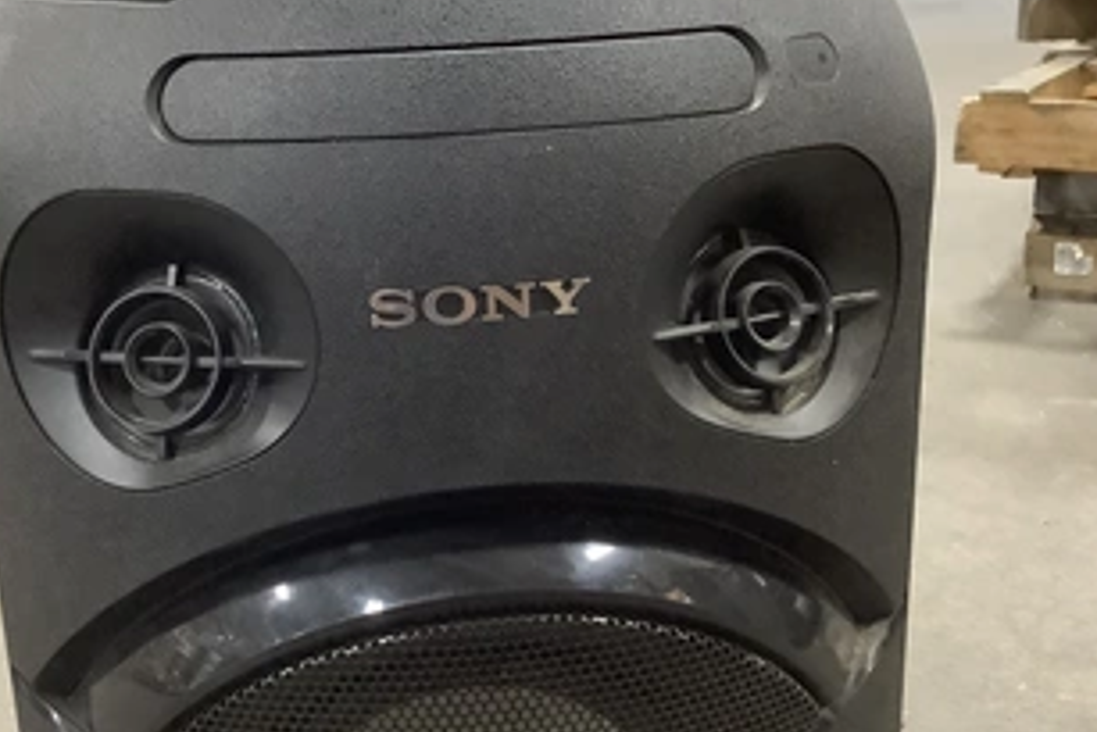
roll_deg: +2.5
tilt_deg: -17.6
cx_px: 432
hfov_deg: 46.1
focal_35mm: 42
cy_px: 364
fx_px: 1280
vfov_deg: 31.9
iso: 800
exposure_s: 1/24
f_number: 2.4
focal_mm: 3.3
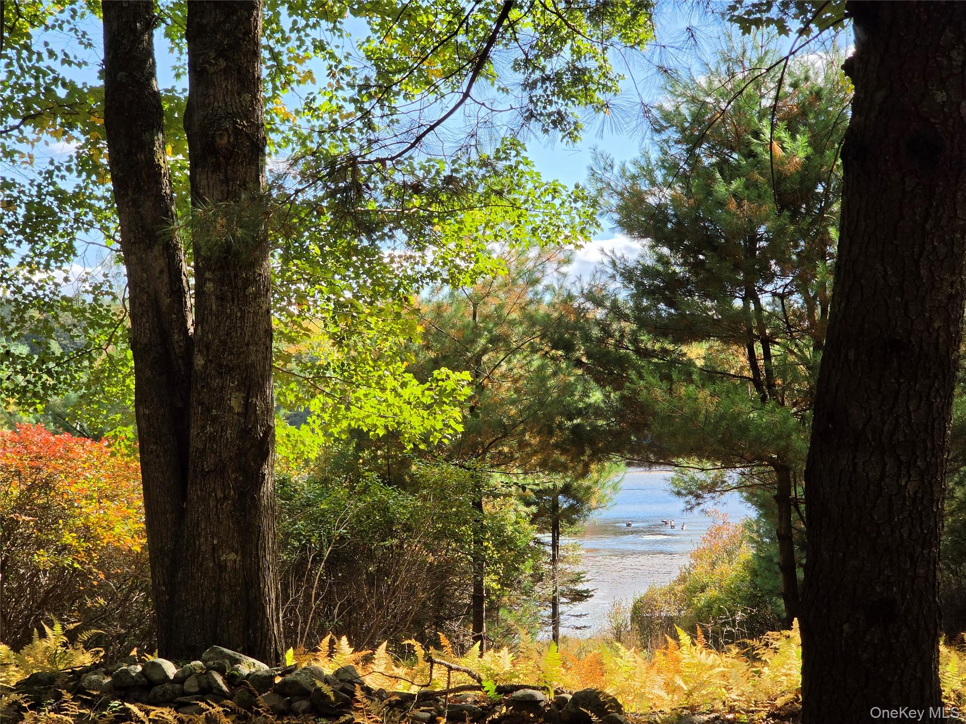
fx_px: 1926
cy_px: 362
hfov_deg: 28.2
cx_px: 483
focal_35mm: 69
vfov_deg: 21.3
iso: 25
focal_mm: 7
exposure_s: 1/438
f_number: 2.4
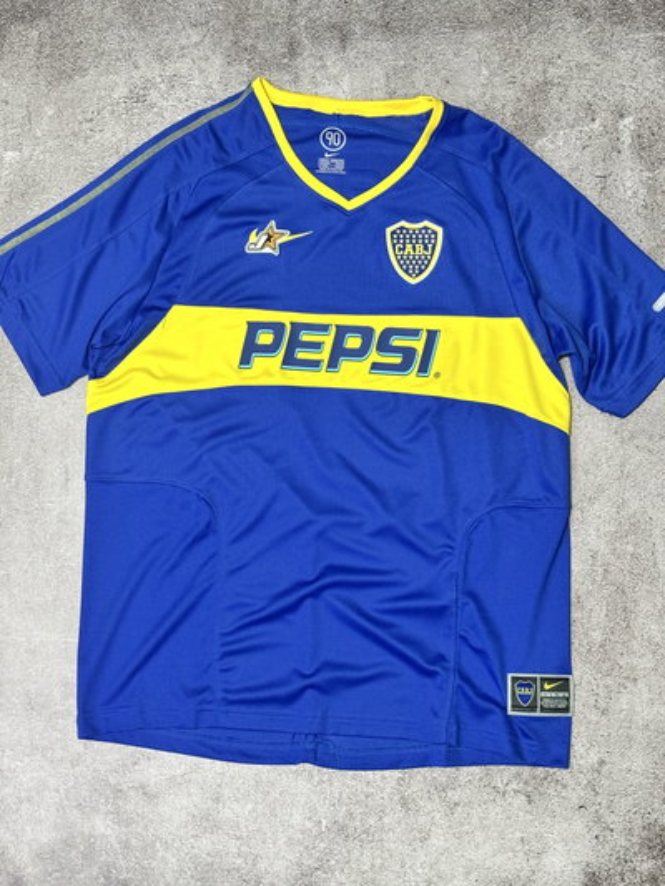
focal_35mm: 52
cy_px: 443
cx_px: 332
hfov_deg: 28.0
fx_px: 1331
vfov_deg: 36.8
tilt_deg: -85.4
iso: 250
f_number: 1.6
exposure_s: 1/33
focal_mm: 5.96
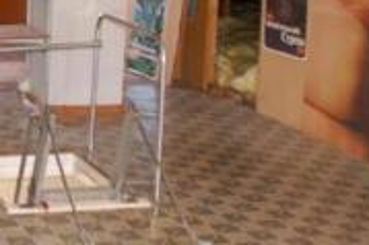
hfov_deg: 19.9
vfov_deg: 13.6
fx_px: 1014
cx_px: -16
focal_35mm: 99
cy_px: 3
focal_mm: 18
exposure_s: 1/6
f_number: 3.5
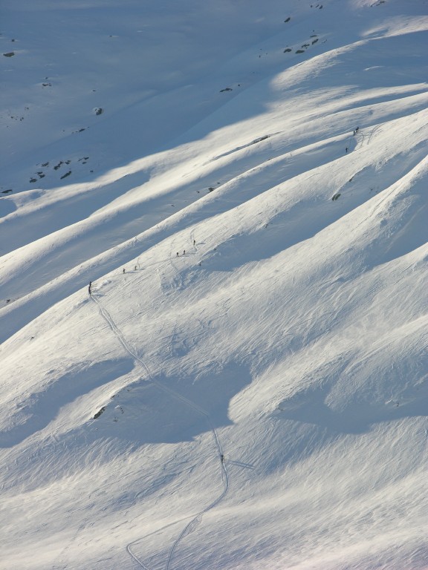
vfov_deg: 10.4
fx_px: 3132
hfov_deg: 7.8
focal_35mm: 190
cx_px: 214
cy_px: 285
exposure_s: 1/277
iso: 50
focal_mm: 48.5
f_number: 5.7
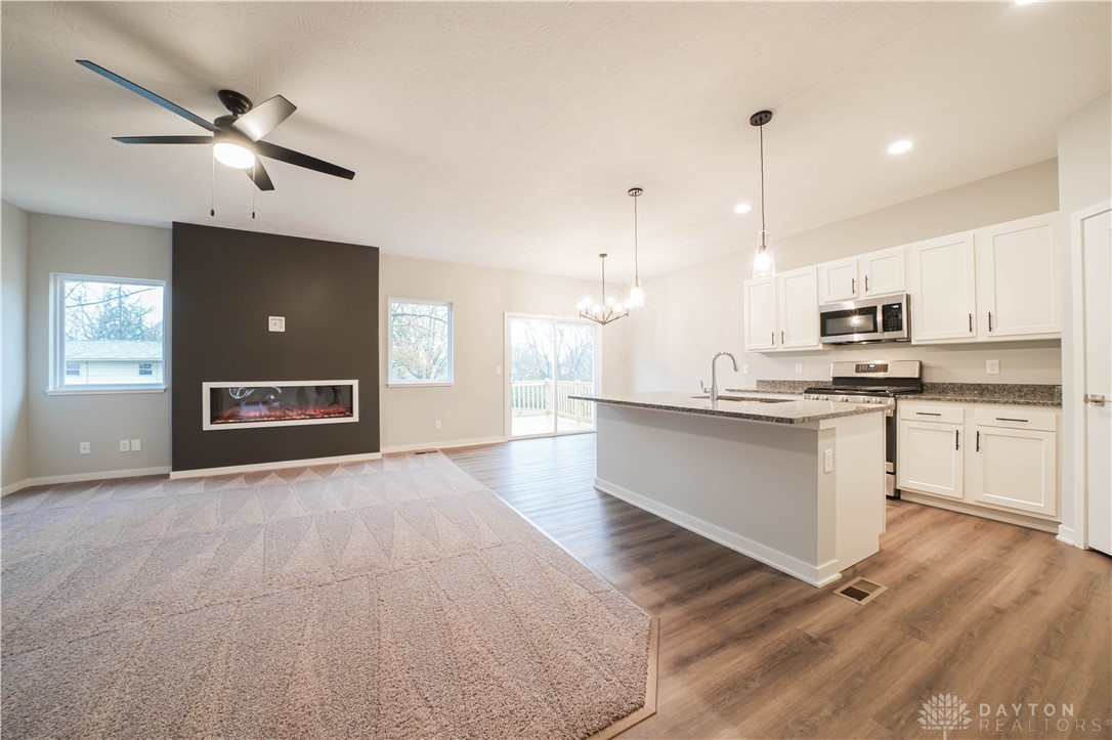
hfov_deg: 112.6
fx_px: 370
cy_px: 370
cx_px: 556
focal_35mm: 12
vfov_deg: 89.9
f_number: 14
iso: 100
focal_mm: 12
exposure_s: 3.2
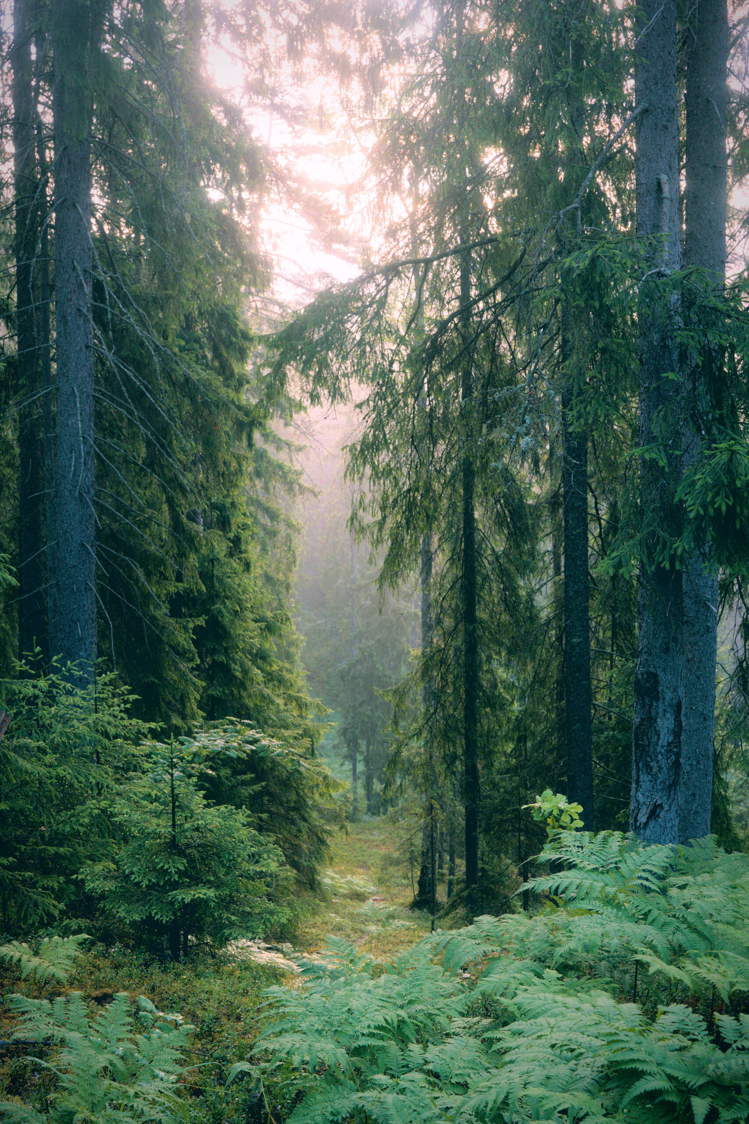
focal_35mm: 50
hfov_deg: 27.0
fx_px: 1560
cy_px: 562
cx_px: 374
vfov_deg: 39.6
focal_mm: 50
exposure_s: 1/30
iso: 320
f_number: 8
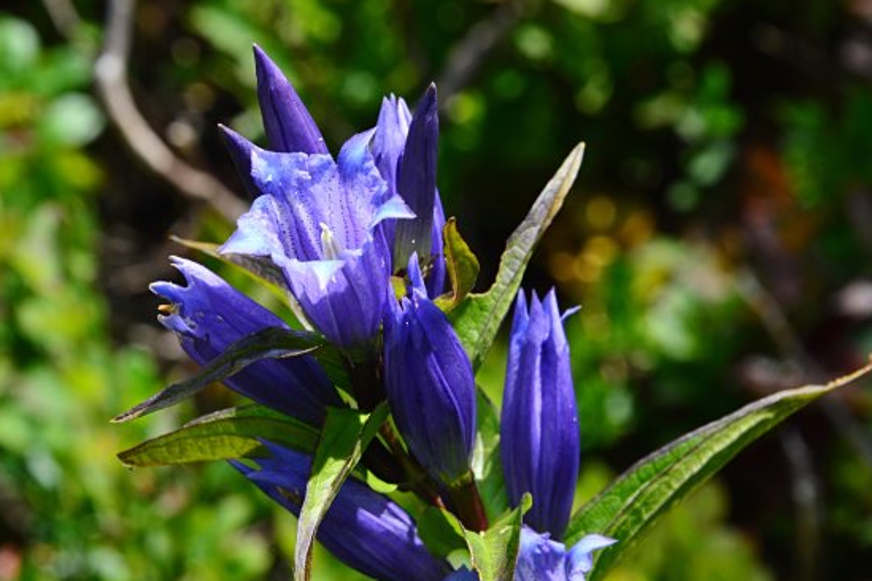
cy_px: 308
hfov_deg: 11.7
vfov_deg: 7.8
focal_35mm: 176
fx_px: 4252
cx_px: 405
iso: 200
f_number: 16
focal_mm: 105
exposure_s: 1/80
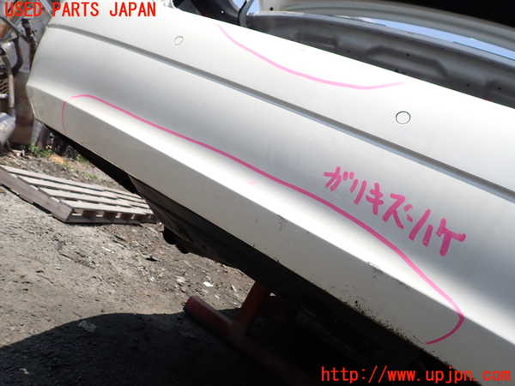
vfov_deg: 54.9
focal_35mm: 25
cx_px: 258
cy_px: 193
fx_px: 372
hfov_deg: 69.4
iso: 100
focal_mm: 4.5
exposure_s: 1/1000
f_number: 2.8
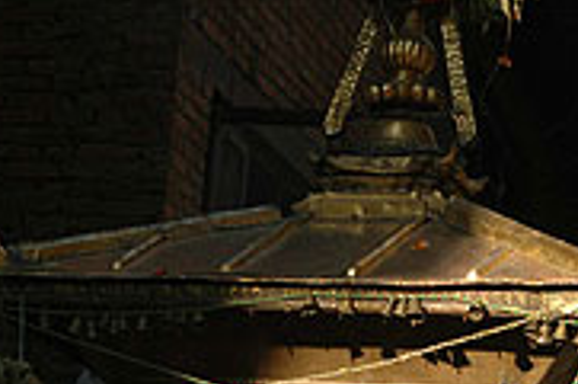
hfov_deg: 7.9
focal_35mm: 261
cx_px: 236
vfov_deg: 5.2
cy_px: 472
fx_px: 4183
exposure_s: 1/800
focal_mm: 70
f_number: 4
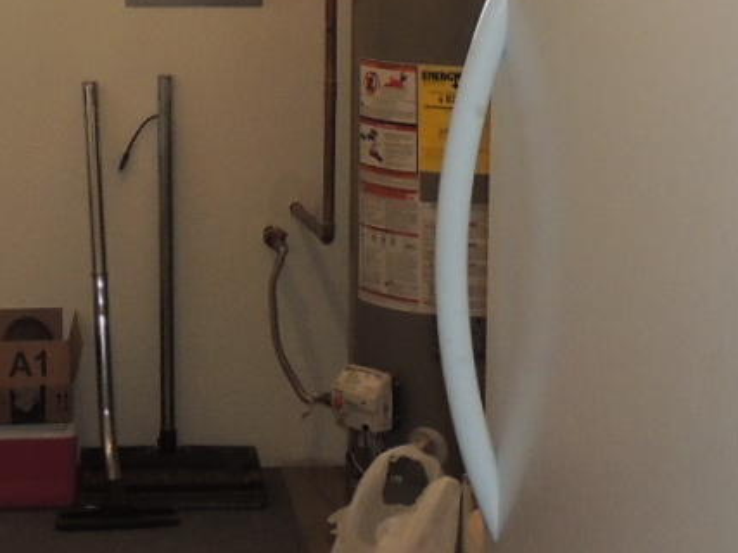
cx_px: 54
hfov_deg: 18.4
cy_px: -121
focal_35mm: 105
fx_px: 2238
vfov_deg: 13.7
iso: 400
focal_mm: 4.9
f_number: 3.1
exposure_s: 1/40
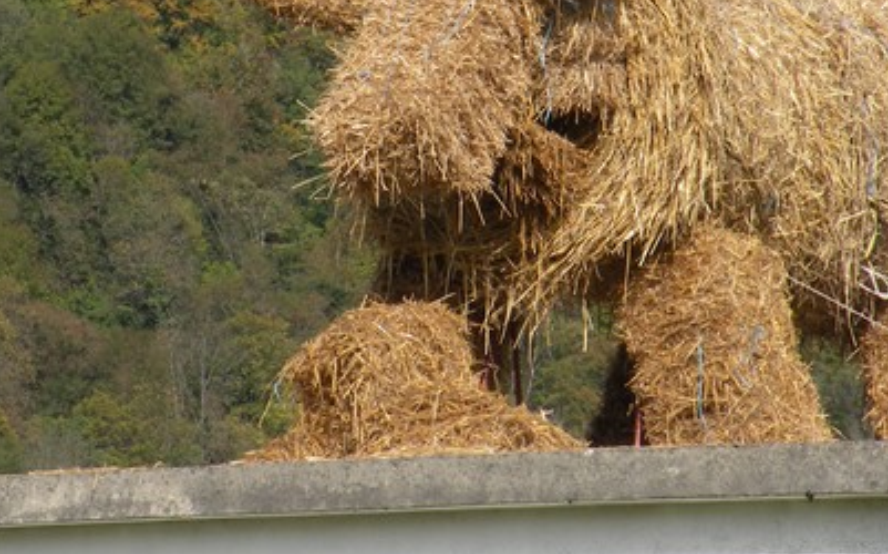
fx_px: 6602
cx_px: 520
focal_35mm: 273
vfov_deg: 4.8
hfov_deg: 7.7
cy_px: 18
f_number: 7.1
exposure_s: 1/238
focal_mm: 22.9
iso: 64
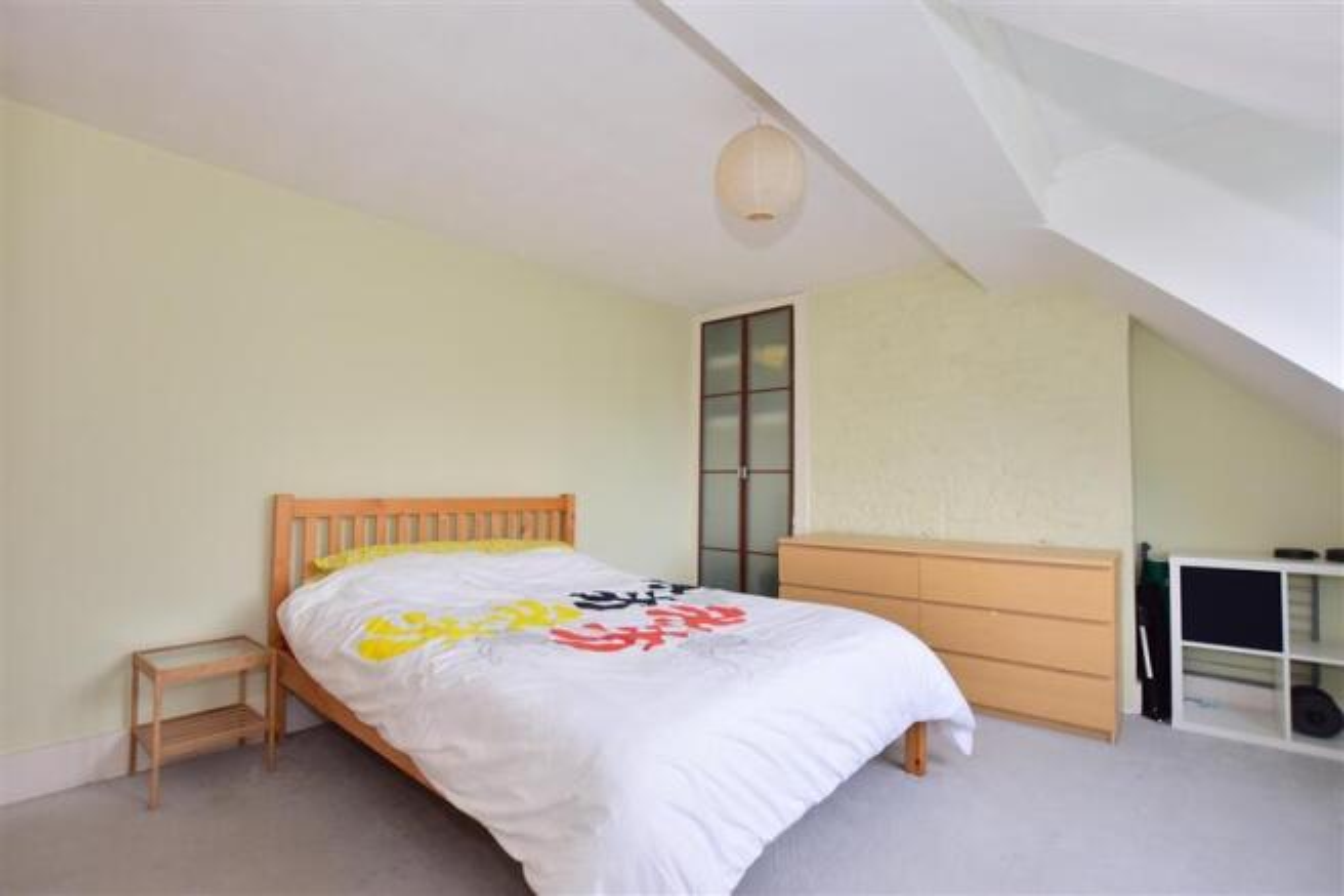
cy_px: 448
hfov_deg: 100.4
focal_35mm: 15
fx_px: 560
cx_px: 672
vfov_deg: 77.3
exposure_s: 1/13
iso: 400
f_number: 5.6
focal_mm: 10
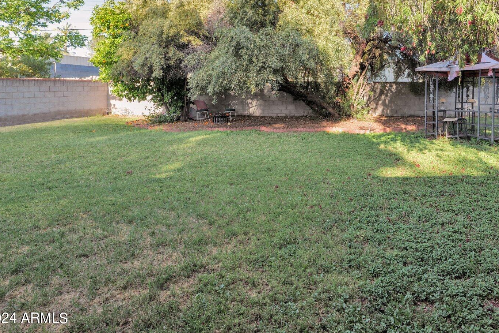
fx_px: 333
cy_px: 91
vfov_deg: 51.3
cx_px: 358
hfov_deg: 70.1
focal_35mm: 24
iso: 640
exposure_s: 1/200
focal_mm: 16
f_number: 7.1
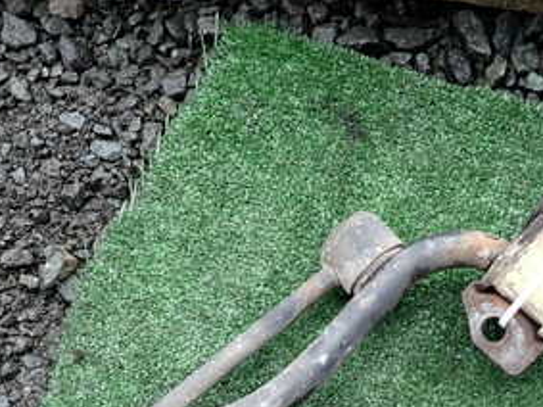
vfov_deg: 26.4
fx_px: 831
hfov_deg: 35.6
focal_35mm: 53
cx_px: 391
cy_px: 382
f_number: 2
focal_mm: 4.5
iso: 100
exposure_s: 1/200
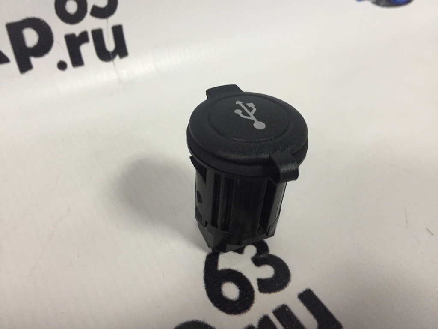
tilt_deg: -42.4
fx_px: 367
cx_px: 219
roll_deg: -3.6
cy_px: 164
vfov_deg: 48.2
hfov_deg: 61.7
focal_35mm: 29
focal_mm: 4.15
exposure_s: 1/33
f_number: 2.2
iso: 160
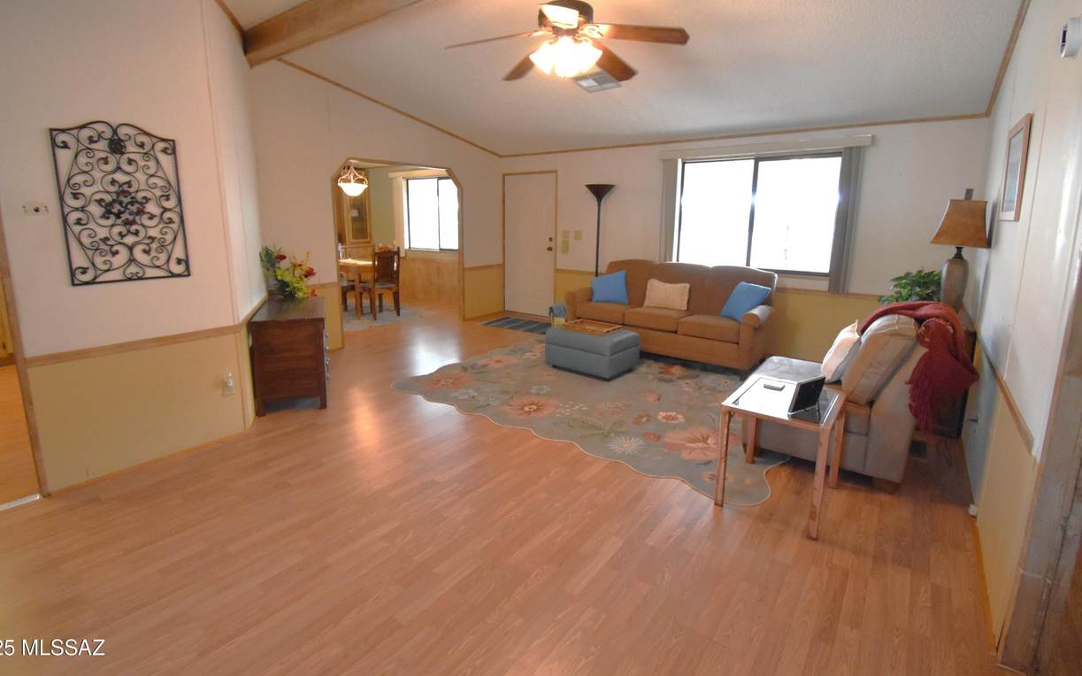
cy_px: 305
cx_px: 517
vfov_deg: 71.1
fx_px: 472
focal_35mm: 16
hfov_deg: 97.8
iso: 2800
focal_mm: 10
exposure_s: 1/125
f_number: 4.5
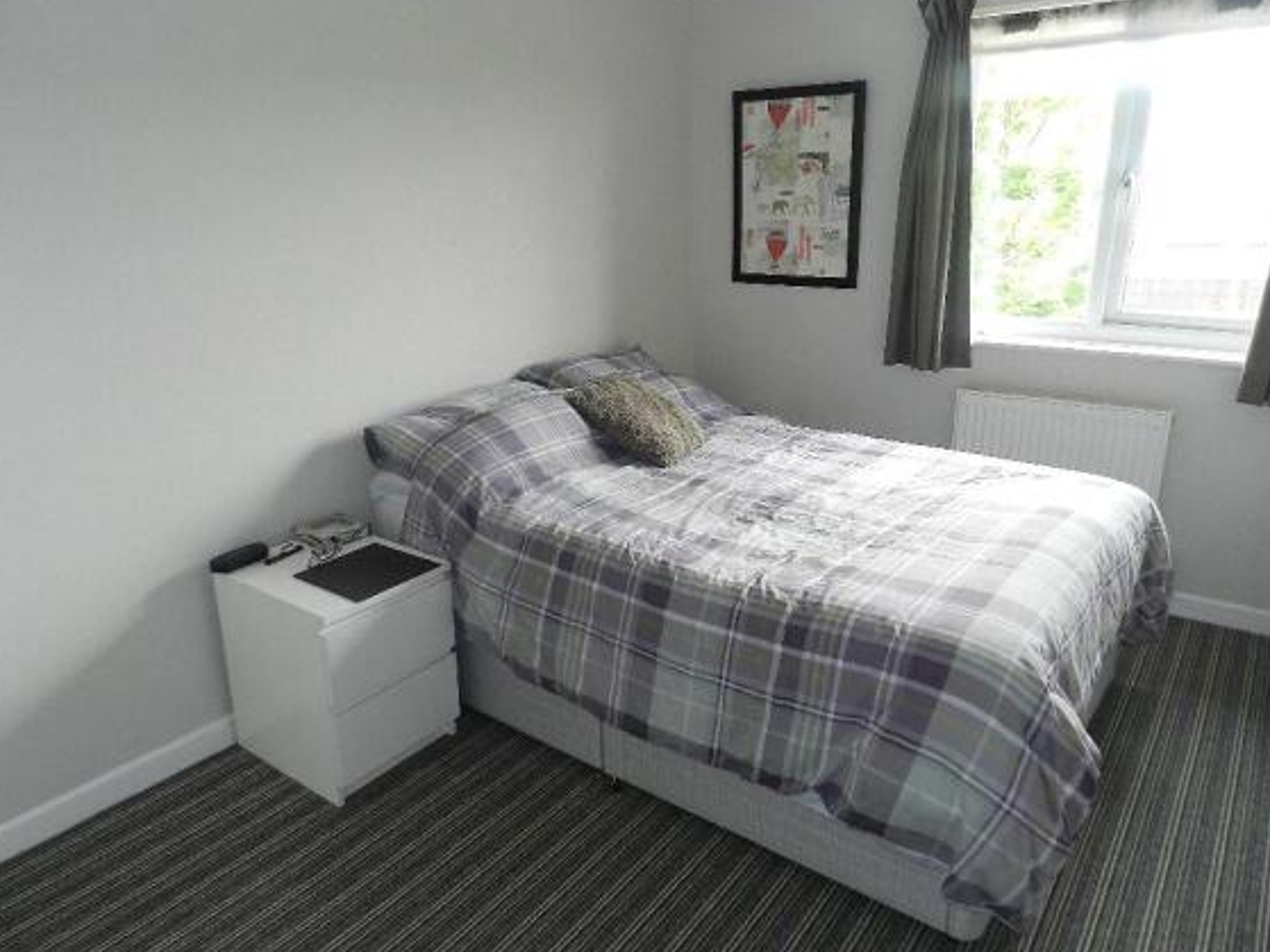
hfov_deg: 71.6
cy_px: 465
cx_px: 628
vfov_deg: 56.8
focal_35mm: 24
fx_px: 880
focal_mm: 4
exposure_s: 1/30
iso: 200
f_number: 3.4
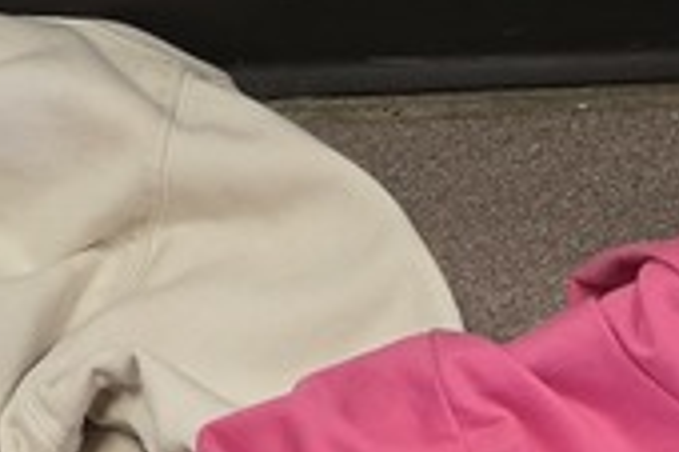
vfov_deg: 7.9
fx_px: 2713
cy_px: 1480
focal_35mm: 144
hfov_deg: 14.3
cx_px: 343
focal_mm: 6.3
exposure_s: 1/120
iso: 500
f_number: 1.7
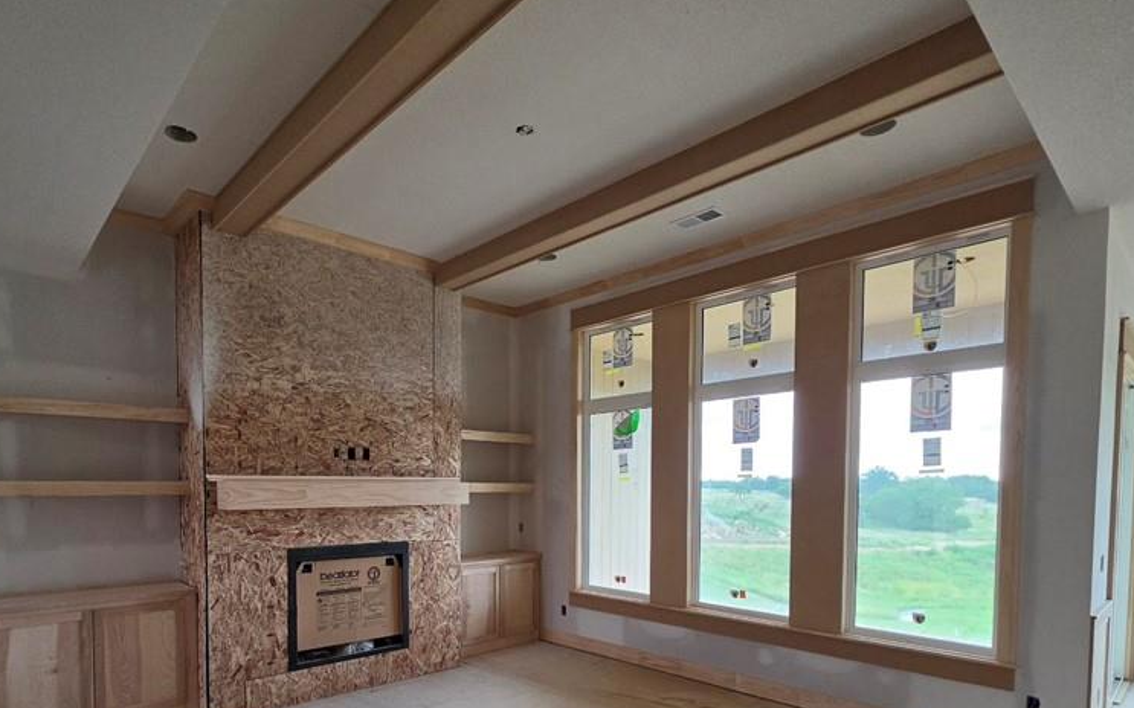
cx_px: 491
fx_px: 587
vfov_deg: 59.1
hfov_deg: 87.5
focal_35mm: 19
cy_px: 526
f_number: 1.9
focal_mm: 2.2
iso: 250
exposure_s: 1/120
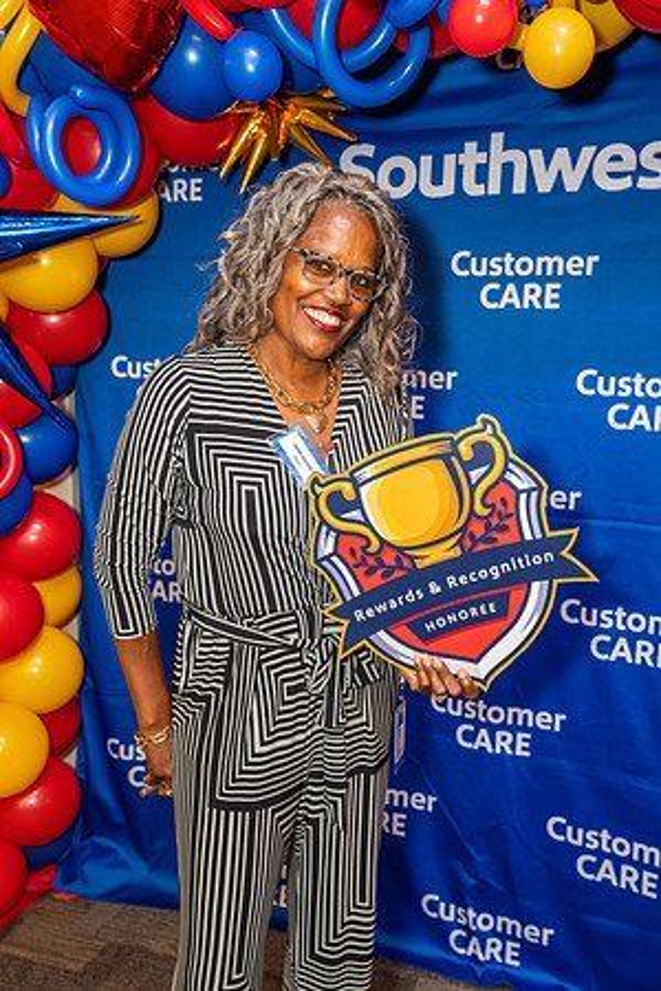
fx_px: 1074
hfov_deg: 34.2
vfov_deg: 49.6
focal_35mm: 39
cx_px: 330
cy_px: 496
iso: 2000
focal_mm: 39
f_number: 4.5
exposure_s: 1/160
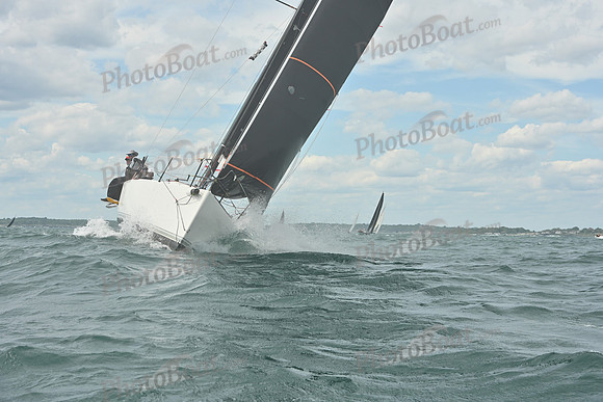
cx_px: 302
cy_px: 201
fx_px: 1173
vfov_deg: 19.5
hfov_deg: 28.8
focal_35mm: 70
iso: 320
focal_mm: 70
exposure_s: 1/1250
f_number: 10
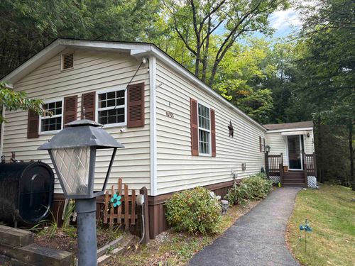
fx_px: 267
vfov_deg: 53.1
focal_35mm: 26
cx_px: 178
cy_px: 133
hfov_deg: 67.3
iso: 64
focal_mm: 5.96
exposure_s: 1/623
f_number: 1.6
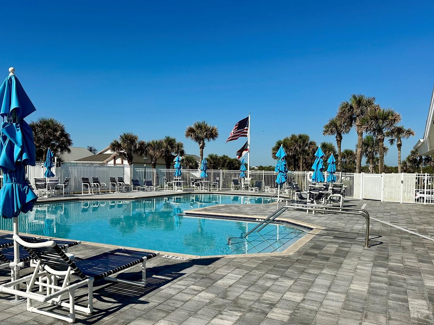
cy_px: 177
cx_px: 209
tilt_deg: -0.6
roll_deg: -1.5
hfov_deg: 61.6
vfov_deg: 48.2
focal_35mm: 29
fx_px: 364
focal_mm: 6.86
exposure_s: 1/7576
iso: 80
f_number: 1.78
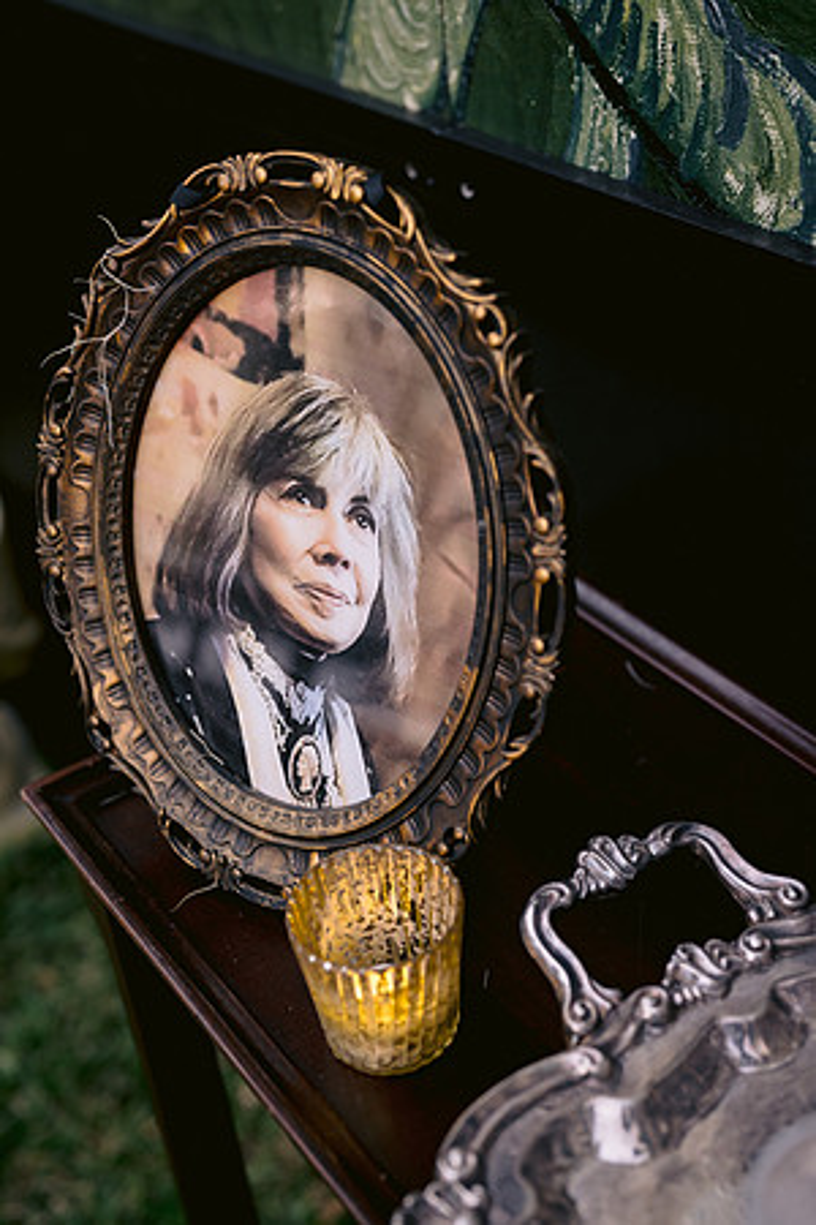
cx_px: 408
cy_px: 612
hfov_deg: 27.0
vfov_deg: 39.6
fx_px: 1700
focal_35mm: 50
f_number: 2.8
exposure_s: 1/100
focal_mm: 50
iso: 400
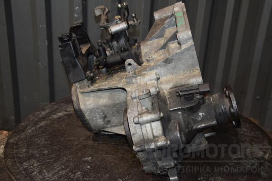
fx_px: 317
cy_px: 90
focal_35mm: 42
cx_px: 136
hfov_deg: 46.4
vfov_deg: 31.9
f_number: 5
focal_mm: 28
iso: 800
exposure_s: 1/60
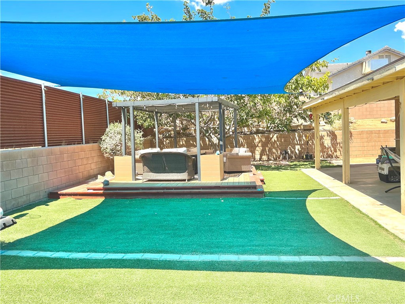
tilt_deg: -2.2
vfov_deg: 48.2
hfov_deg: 61.7
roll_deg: +2.7
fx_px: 339
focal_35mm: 29
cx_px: 202
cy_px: 152
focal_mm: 3
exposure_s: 1/898
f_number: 1.8
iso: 25
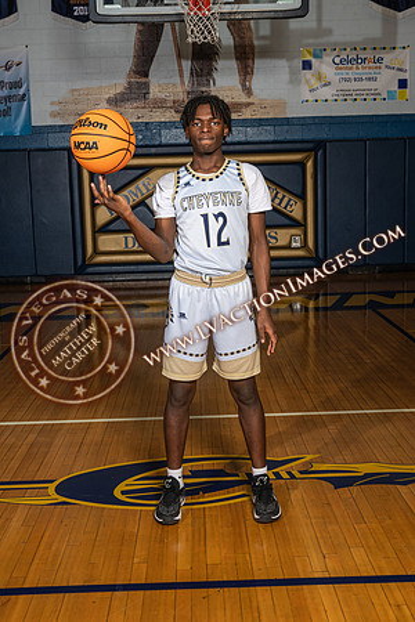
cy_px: 311
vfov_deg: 43.6
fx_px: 778
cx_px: 208
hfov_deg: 29.9
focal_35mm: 45
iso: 125
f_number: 7.1
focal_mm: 45
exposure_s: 1/125
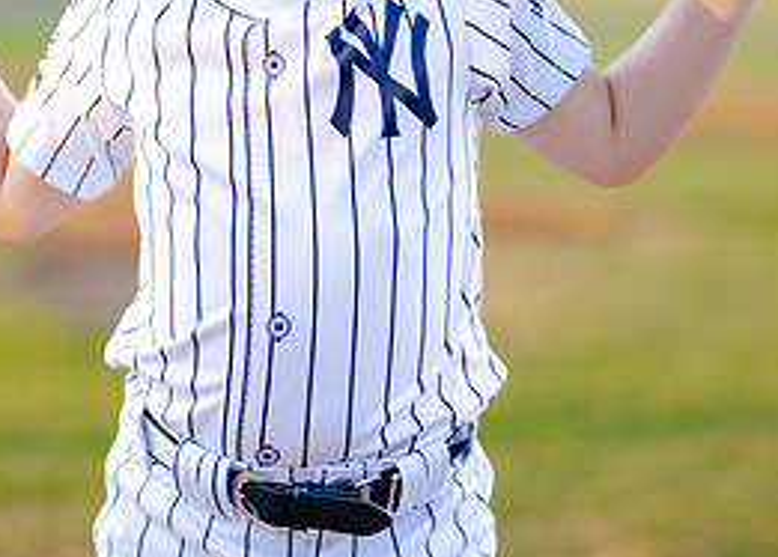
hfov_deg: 13.3
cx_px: 252
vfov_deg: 9.5
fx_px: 3340
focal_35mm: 151
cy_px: 48
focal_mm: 50
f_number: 1.2
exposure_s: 1/1600
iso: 250
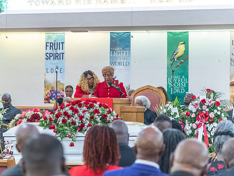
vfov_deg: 11.0
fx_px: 913
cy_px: 86
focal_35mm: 135
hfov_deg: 14.6
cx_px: 102
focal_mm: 120
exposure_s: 1/100
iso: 1600
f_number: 4
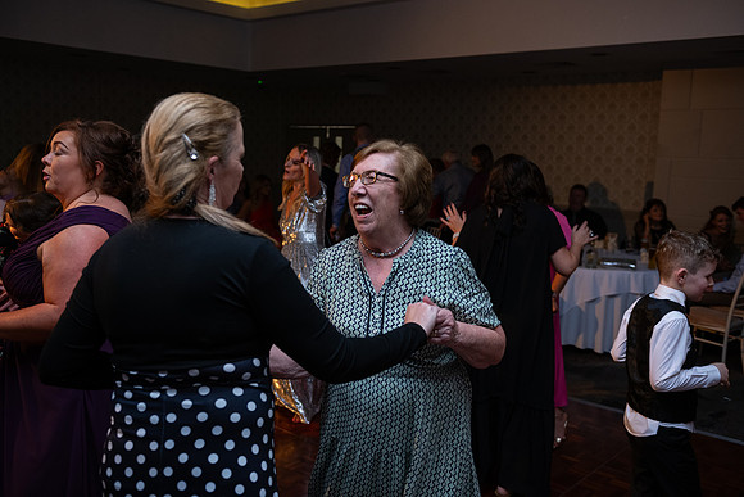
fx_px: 723
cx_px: 372
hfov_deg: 54.4
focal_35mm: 35
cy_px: 248
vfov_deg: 37.9
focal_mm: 35
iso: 1000
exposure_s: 1/160
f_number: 3.5
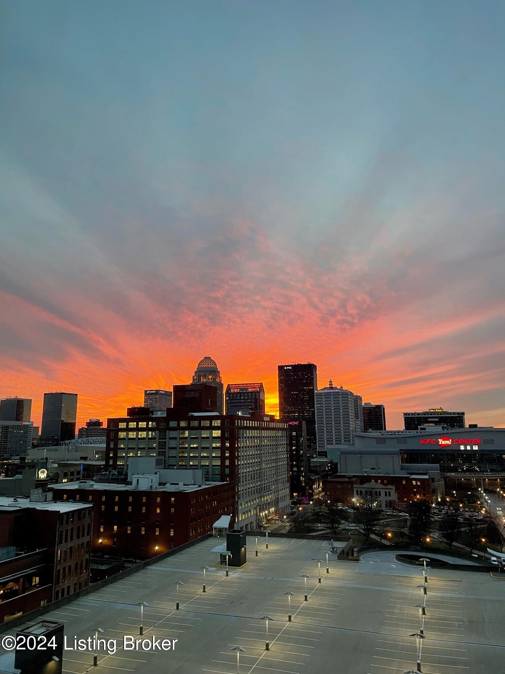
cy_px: 337
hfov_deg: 53.1
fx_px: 506
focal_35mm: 26
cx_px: 252
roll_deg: +0.3
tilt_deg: +11.2
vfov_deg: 67.3
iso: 200
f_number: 1.6
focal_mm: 4.2
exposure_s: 1/60
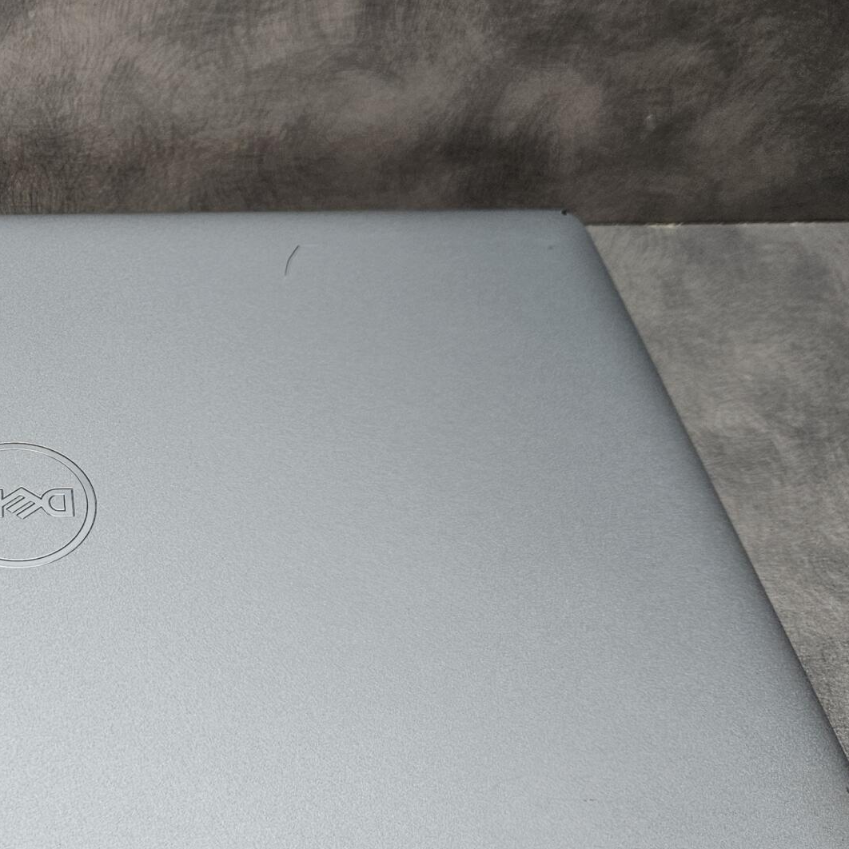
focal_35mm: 49
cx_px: 10
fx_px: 1360
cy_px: 356
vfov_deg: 34.6
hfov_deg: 32.1
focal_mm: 5.4
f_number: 1.8
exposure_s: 1/100
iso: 100
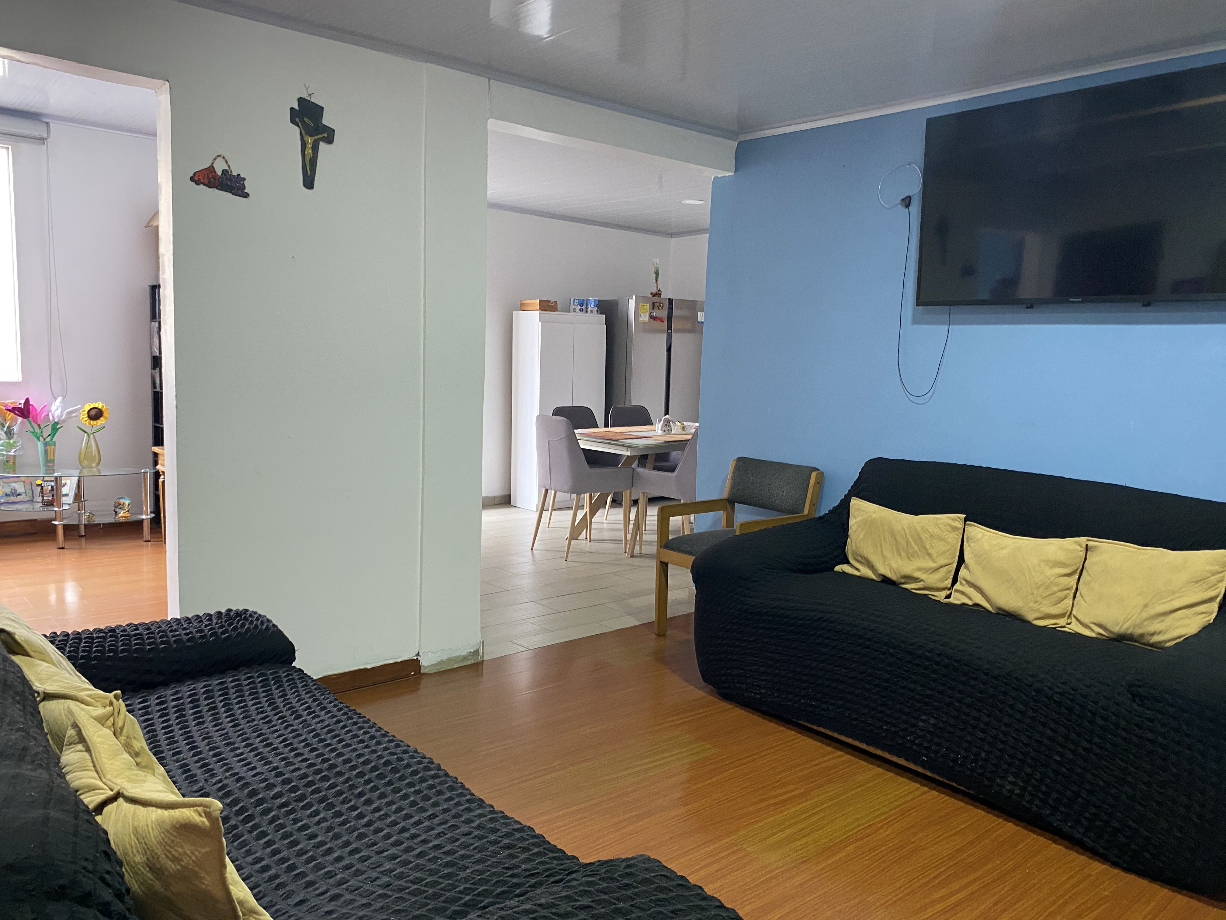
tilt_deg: -10.1
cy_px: 460
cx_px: 613
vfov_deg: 53.1
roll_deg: +0.1
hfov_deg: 67.3
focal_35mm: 26
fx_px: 921
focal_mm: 4.25
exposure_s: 1/60
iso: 250
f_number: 1.8
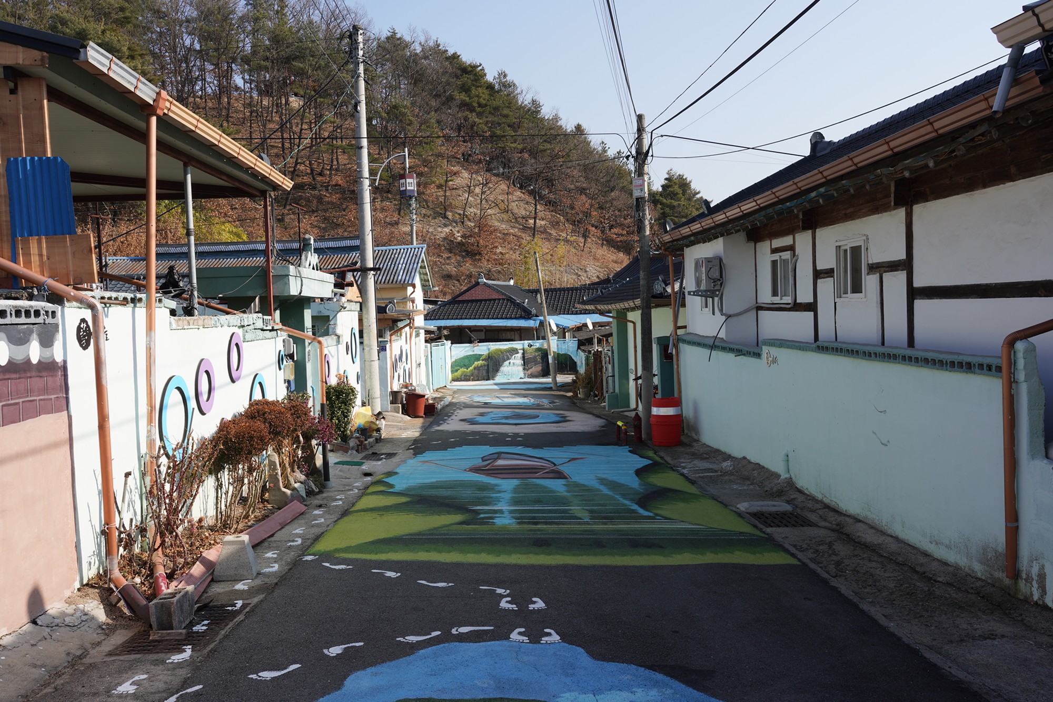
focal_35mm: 31
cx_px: 526
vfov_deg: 42.3
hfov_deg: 60.3
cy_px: 351
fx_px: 907
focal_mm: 31
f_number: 13
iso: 100
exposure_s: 1/100
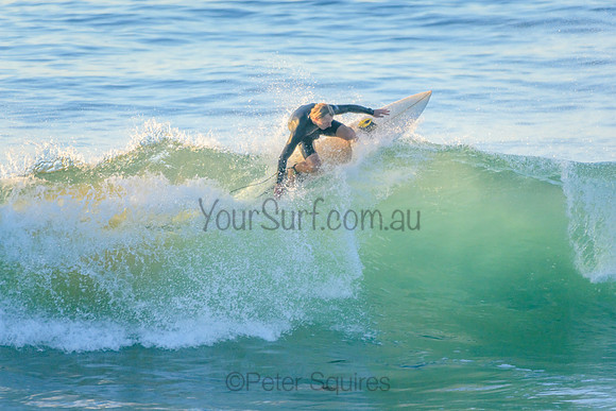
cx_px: 308
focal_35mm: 750
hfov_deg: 2.7
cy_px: 206
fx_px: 12839
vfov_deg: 1.8
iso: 720
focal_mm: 500
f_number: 5.6
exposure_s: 1/1250
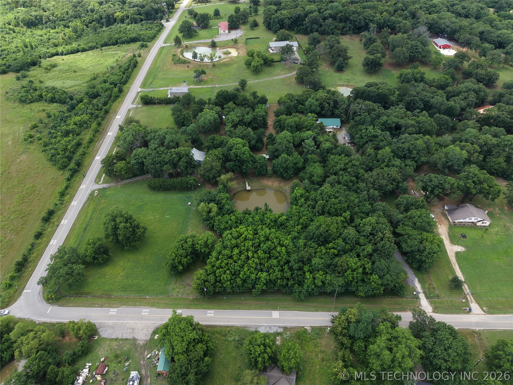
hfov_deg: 71.6
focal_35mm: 24
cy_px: 192
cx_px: 256
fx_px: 356
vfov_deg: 56.8
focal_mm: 8.67
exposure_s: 1/1000
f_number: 1.8
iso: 100
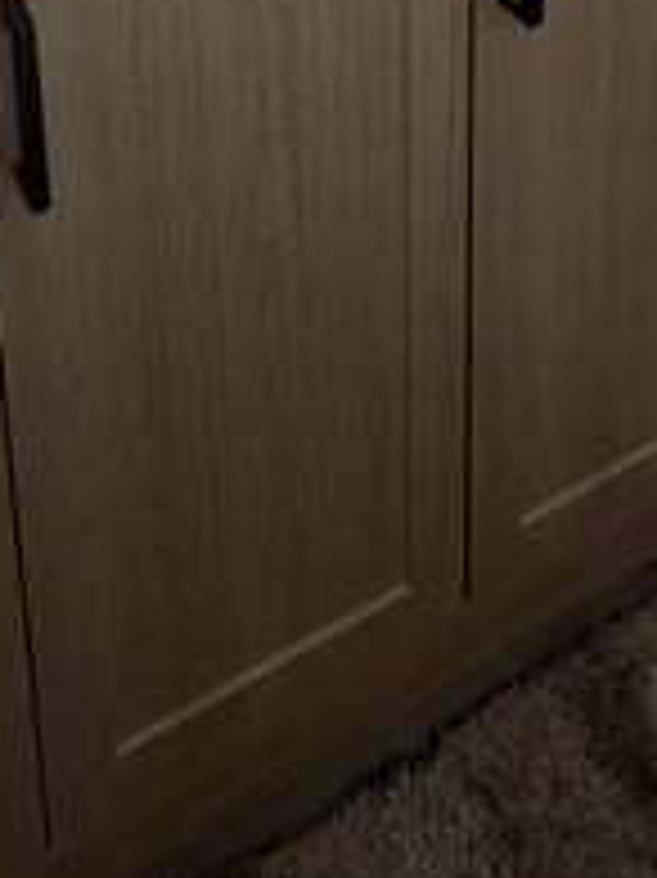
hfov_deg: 30.9
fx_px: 1165
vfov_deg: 26.6
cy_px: -500
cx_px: 153
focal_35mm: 46
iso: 160
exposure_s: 1/120
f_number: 2.2
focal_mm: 2.22
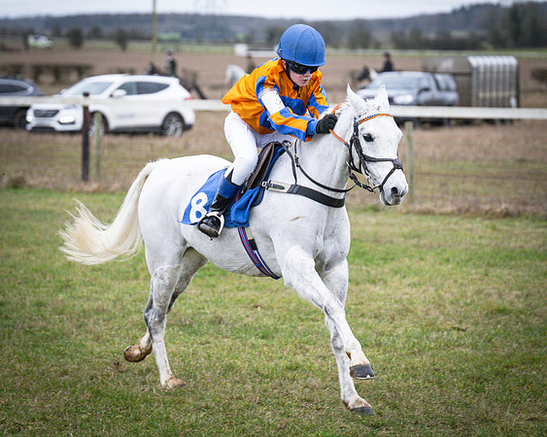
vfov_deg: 9.3
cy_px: 191
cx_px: 259
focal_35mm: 166
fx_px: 2689
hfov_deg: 11.6
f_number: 2.8
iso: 1600
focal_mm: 86
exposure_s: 1/1000
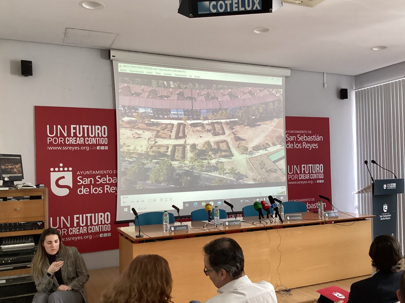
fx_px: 386
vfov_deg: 42.9
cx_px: 206
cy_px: 157
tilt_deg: +1.6
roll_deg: +1.6
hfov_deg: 55.3
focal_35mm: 33
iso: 160
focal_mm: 3.3
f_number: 2.4
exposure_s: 1/50
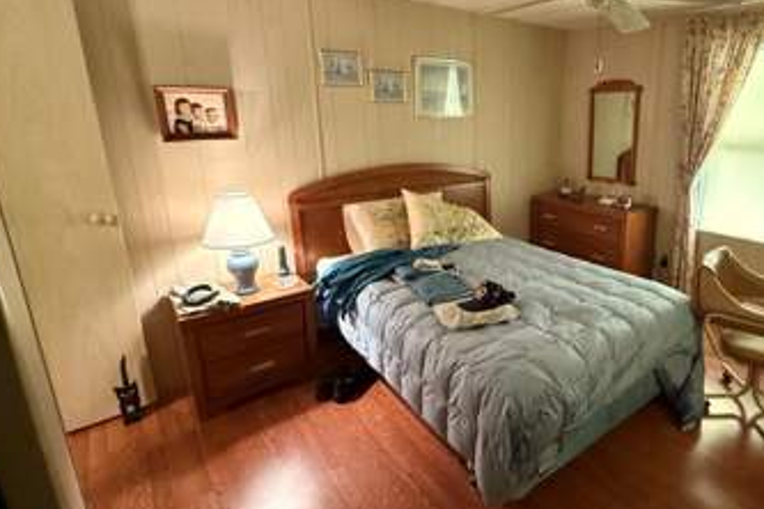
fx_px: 446
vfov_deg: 59.3
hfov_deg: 78.1
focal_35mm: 21
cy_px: 222
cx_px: 521
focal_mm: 2.22
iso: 1250
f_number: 2.2
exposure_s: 1/60
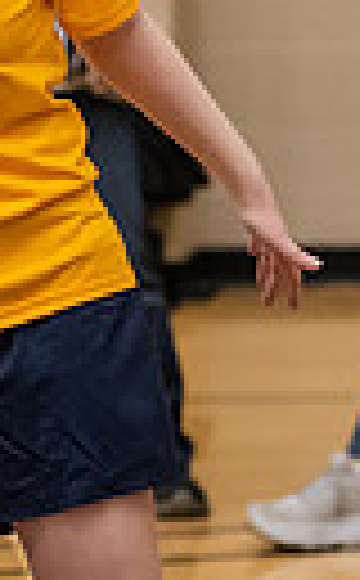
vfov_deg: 5.6
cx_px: -310
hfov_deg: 3.4
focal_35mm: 377
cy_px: -25
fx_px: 5951
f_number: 3.2
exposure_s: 1/200
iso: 3200
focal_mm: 82
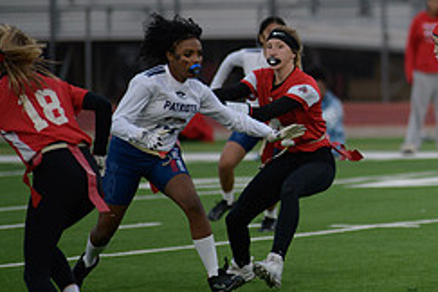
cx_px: 472
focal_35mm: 478
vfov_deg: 2.9
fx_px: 5815
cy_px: 84
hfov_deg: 4.3
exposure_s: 1/3200
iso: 1250
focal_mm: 200
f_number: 2.8
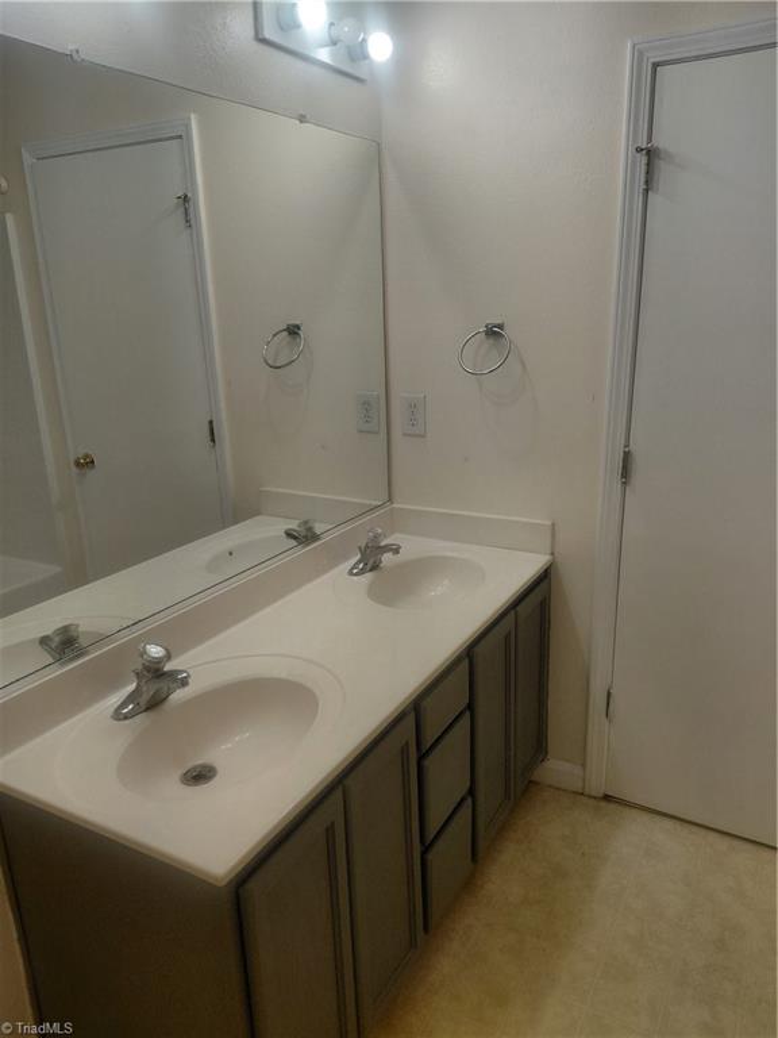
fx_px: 749
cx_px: 389
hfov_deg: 54.9
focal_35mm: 25
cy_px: 519
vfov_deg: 69.4
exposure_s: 1/120
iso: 64
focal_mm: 4.69
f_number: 1.8
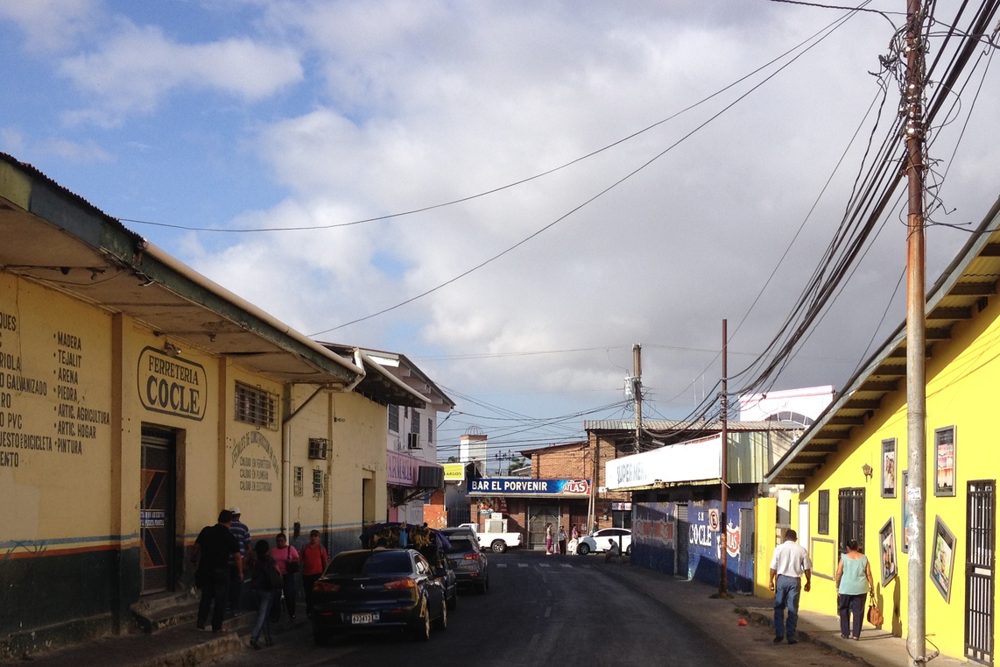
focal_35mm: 51
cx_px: 519
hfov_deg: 38.9
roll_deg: +0.6
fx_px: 1416
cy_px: 508
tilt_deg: -2.4
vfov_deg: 26.1
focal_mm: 4.28
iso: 50
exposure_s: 1/1453
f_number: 2.4
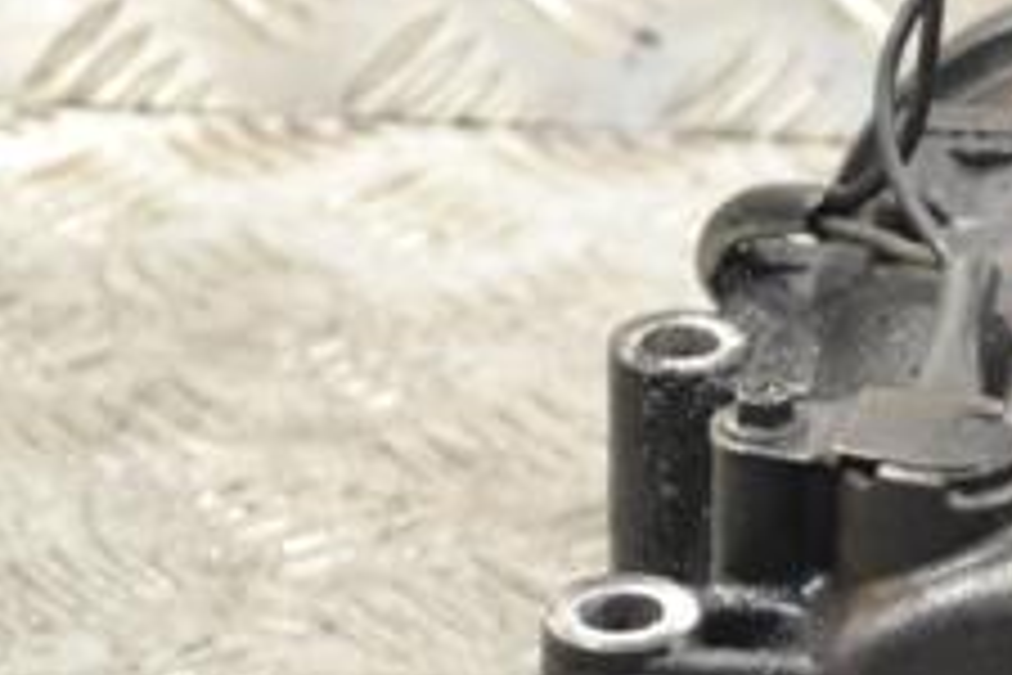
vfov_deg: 6.2
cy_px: 598
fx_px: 6193
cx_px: 1129
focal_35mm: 220
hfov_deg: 9.2
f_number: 6.3
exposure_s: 1/160
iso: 3200
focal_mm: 55
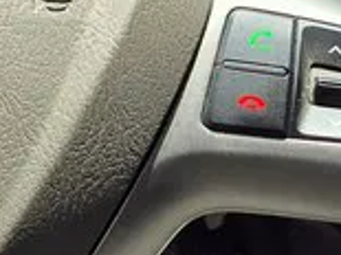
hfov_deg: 12.5
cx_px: -143
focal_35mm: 152
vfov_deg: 9.7
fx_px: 1496
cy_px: -2
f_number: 1.8
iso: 25
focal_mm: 5.4
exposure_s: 1/501
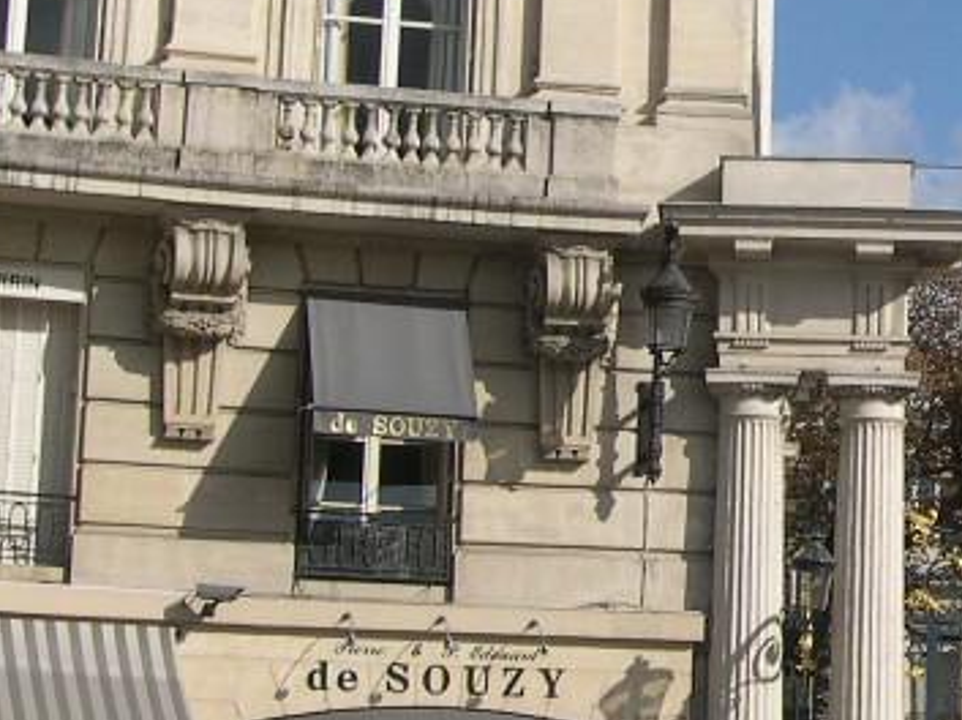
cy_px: 175
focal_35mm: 122
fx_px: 3387
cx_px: 1145
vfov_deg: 12.1
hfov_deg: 15.6
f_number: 8
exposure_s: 1/277
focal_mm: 9
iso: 100
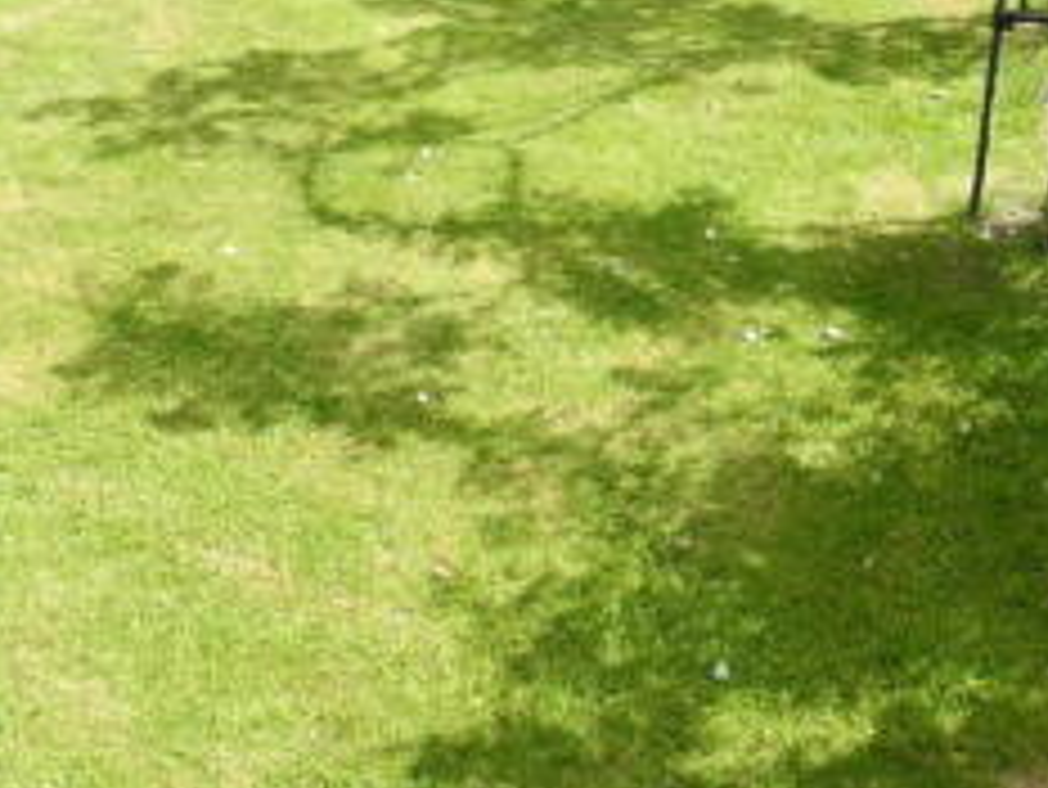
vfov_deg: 20.0
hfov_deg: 27.7
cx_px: 434
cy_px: -101
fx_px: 2120
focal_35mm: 70
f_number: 2.8
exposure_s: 1/598
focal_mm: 6
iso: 100
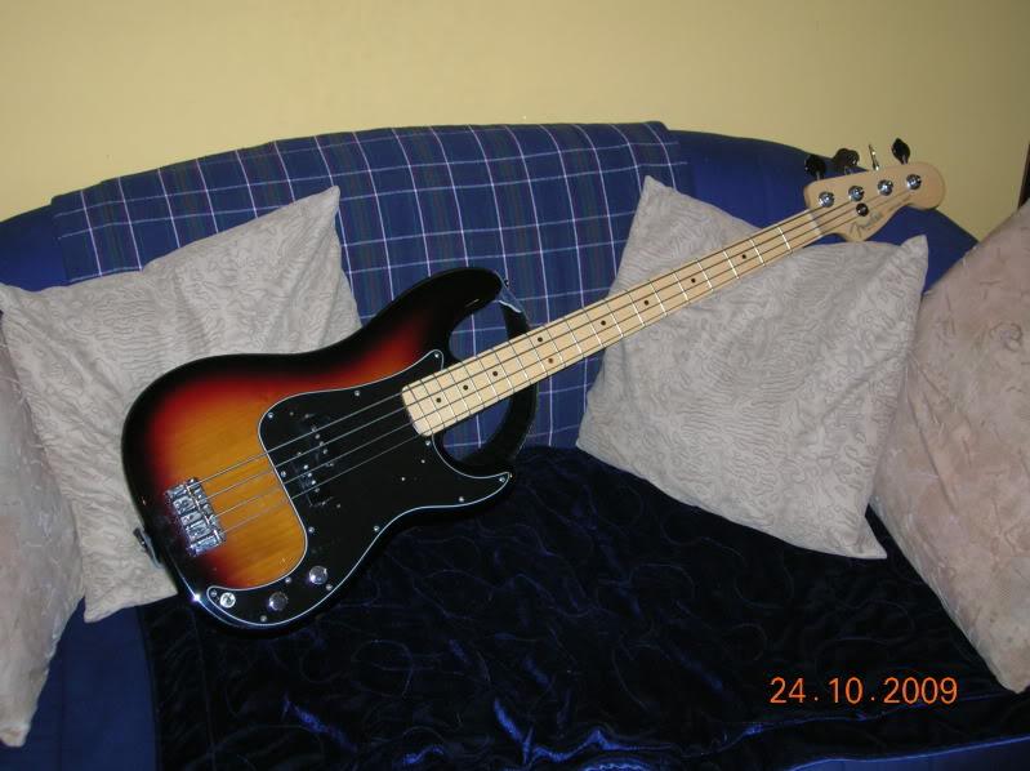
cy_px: 386
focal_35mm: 42
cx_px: 515
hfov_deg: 44.8
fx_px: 1249
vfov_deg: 34.3
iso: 91
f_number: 3.1
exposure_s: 1/60.1
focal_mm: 7
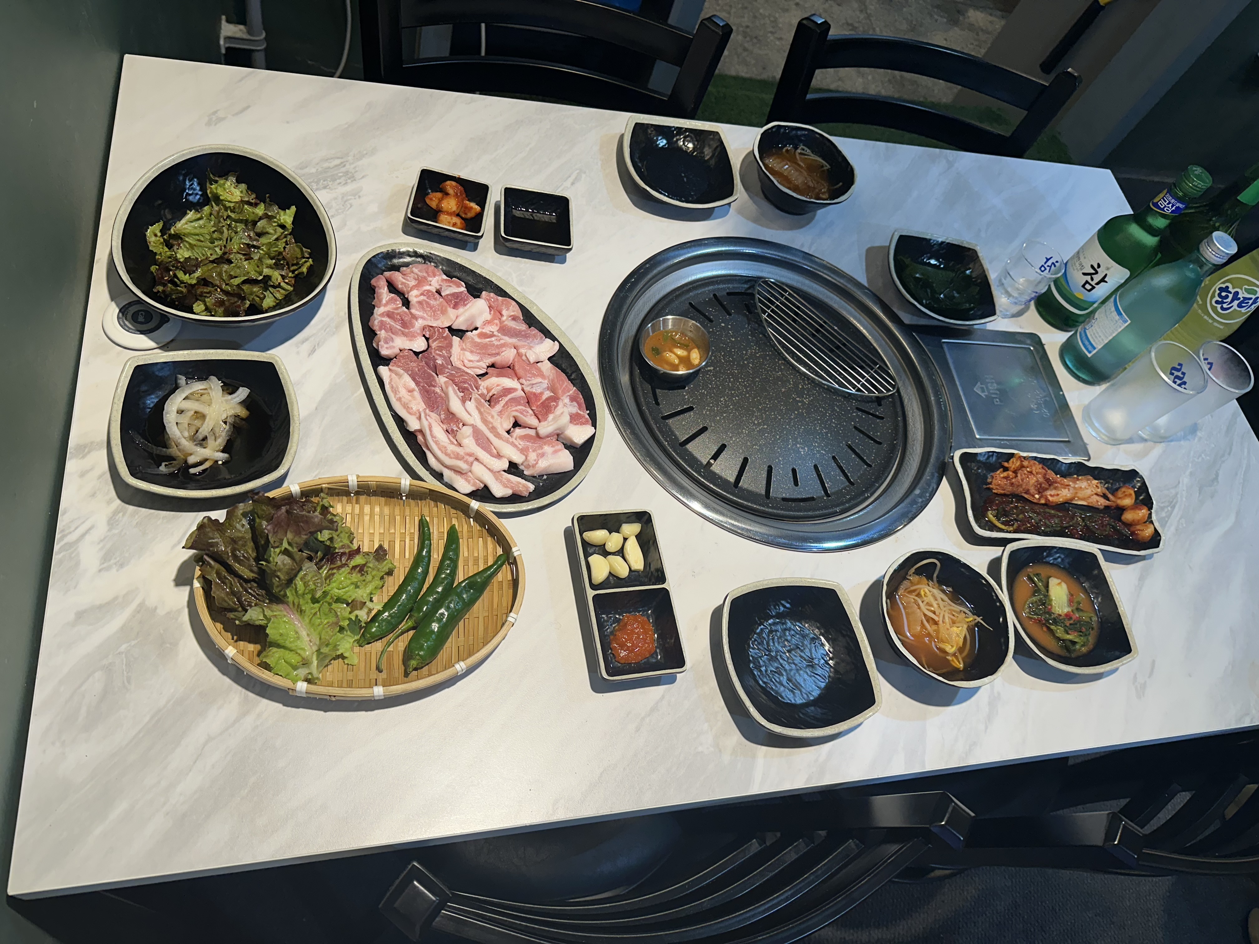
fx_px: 873
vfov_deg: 56.8
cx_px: 630
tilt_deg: -56.0
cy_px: 472
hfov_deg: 71.6
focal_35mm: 24
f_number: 1.78
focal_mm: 6.86
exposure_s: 1/120
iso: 100
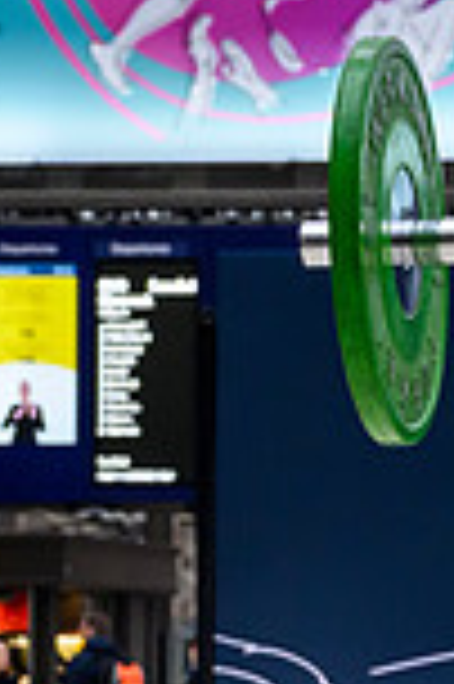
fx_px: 2844
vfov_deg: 13.6
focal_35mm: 150
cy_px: 632
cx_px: 974
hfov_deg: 8.5
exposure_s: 1/100
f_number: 5
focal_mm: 36
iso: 2000
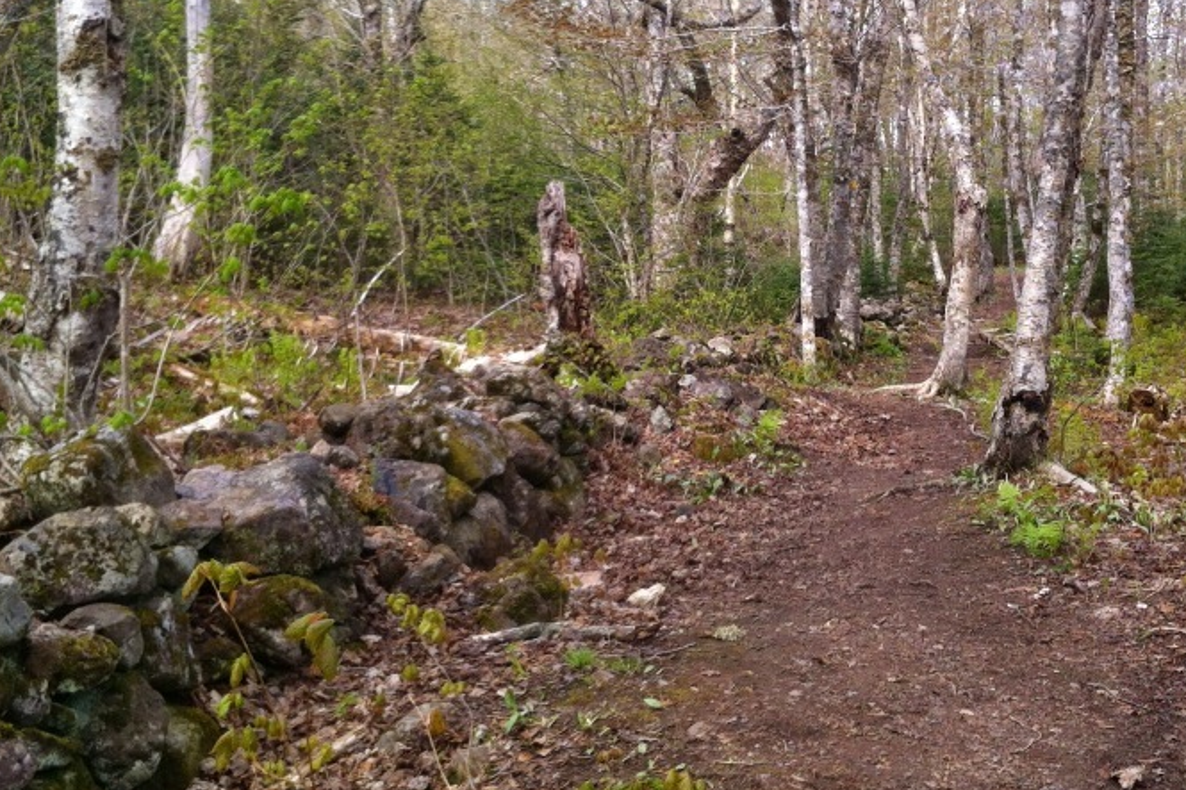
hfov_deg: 35.6
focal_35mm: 56
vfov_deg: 24.2
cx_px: 667
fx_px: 1844
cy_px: 347
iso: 80
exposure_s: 1/253
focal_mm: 3.85
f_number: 2.8
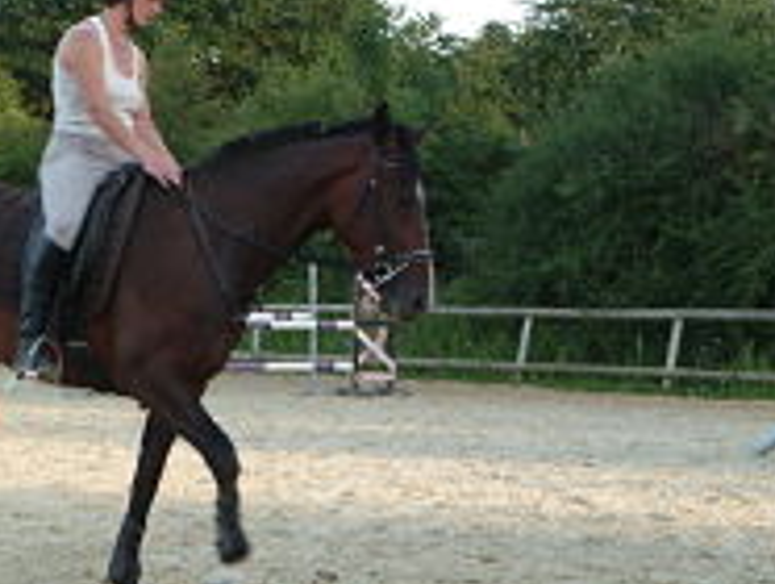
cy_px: 305
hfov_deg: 15.0
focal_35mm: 131
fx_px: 2937
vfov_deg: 11.3
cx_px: 288
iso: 80
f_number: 4.1
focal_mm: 10.9
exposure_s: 1/80
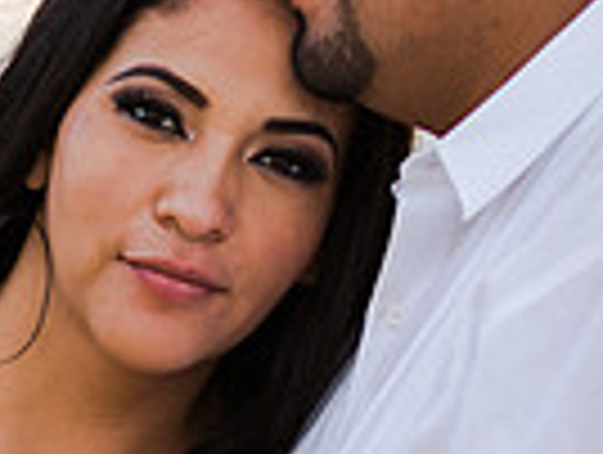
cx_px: 99
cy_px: 223
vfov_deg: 4.2
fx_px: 6160
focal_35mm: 353
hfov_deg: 5.6
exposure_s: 1/320
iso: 64
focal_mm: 85
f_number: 1.8
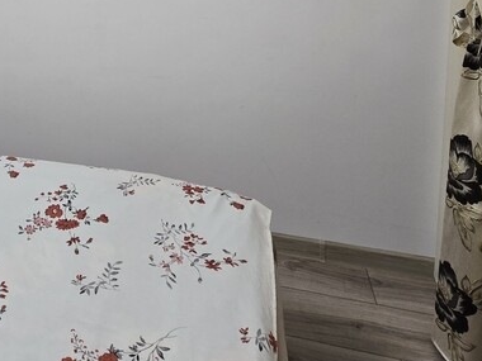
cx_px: 66
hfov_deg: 48.2
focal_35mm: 35
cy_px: -98
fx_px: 487
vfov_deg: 32.0
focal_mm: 2.2
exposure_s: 1/50
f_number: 2.2
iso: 64
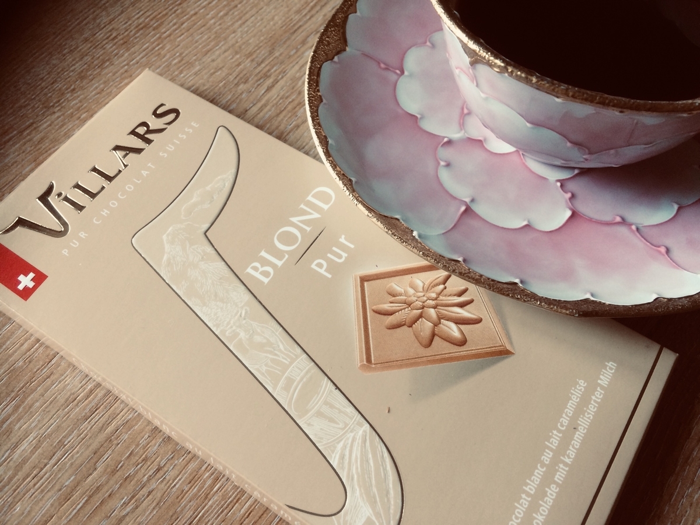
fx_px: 586
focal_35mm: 29
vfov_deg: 48.2
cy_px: 262
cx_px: 350
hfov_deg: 61.7
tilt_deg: -64.2
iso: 64
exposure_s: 1/33
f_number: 2.2
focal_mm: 4.15
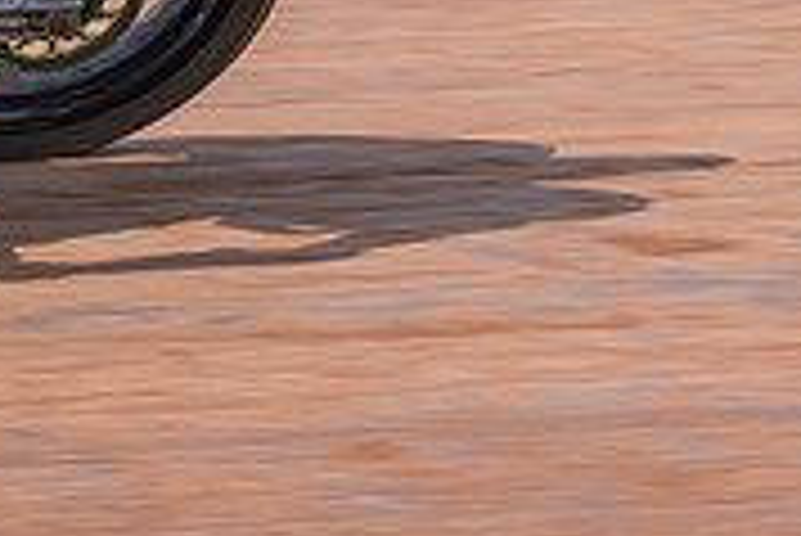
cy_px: -311
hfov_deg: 4.6
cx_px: -454
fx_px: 9998
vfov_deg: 3.1
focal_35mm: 449
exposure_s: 1/250
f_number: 8
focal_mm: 92
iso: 125
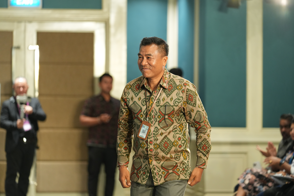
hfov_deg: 13.2
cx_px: 147
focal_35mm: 156
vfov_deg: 8.8
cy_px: 98
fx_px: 1274
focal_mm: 156
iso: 2500
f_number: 2.8
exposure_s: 1/200
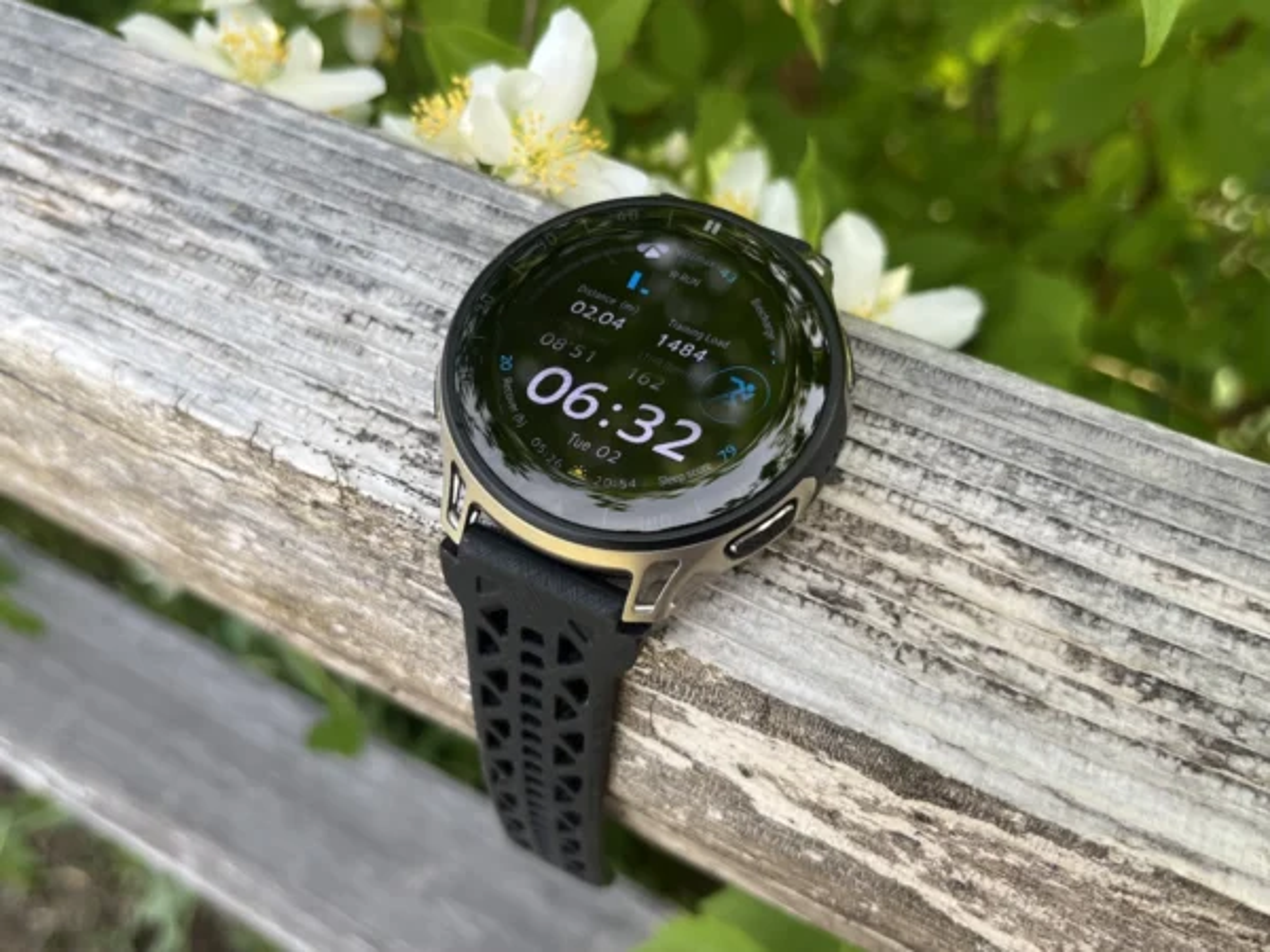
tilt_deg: -55.0
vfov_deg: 53.1
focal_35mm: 26
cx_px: 635
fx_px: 954
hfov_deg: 67.3
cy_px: 476
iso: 50
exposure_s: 1/375
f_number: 1.6
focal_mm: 5.1
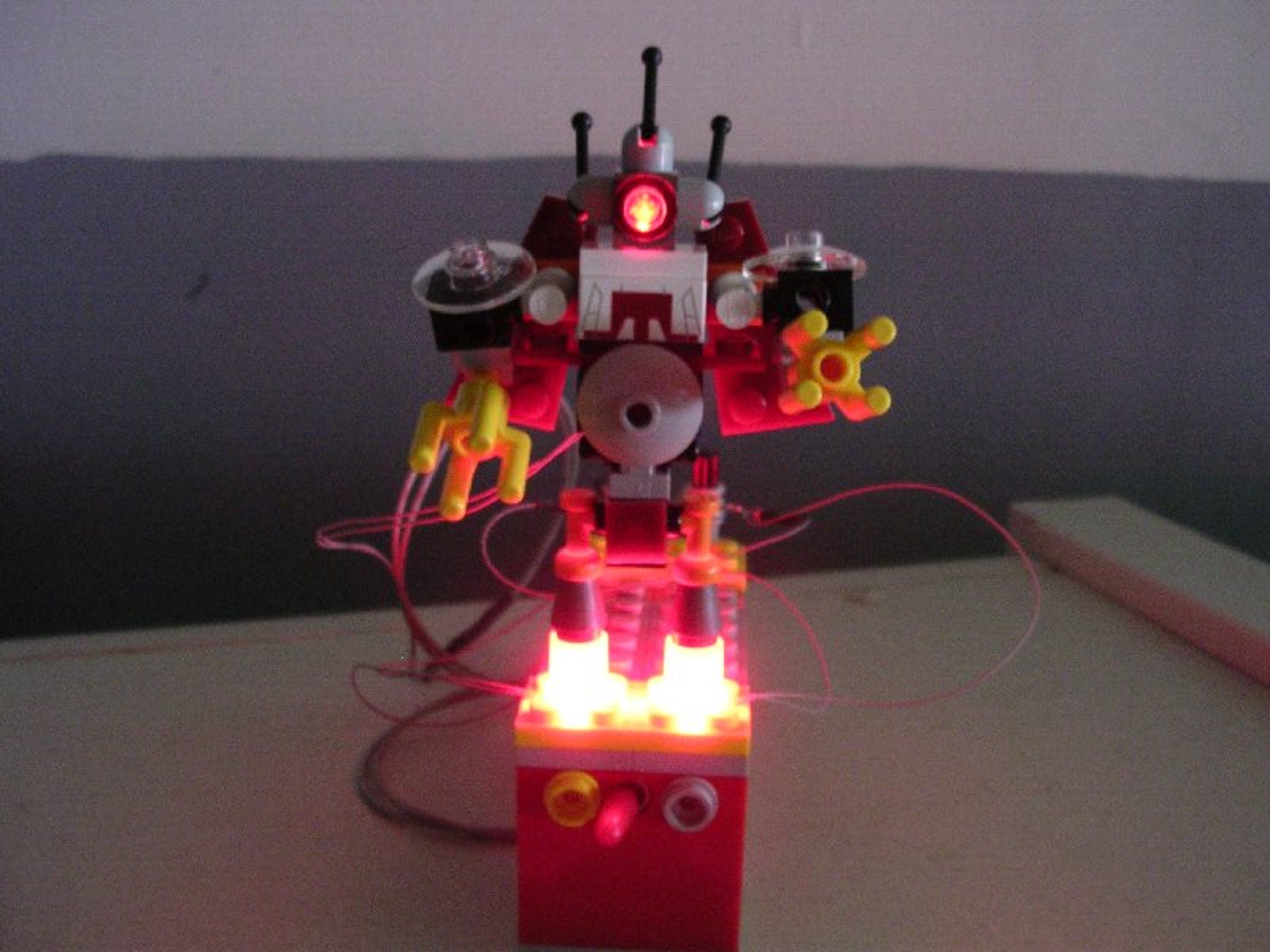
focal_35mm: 38
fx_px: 1394
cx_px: 635
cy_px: 476
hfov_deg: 49.0
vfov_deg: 37.7
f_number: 2.8
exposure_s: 1
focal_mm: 5.8
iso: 400
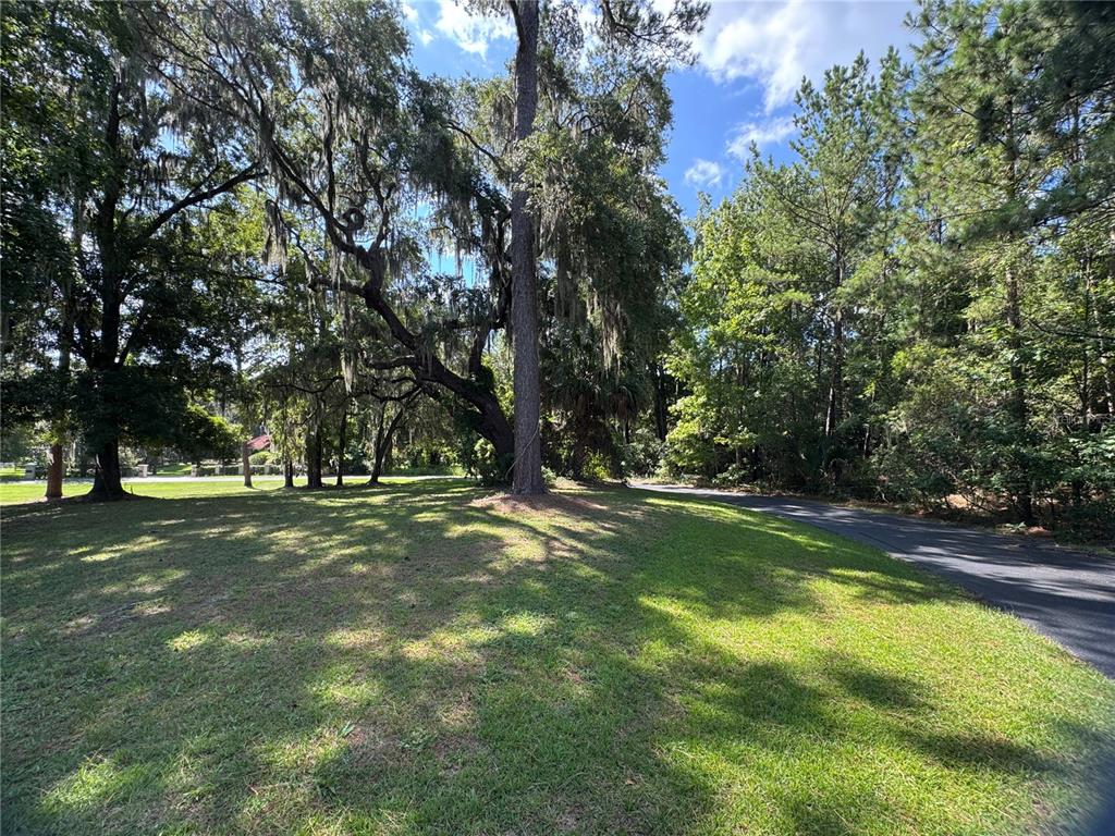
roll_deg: -1.3
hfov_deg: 102.1
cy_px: 418
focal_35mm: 14
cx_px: 558
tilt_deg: +3.9
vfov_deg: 85.7
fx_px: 451
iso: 40
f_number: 2.2
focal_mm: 2.22
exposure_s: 1/204
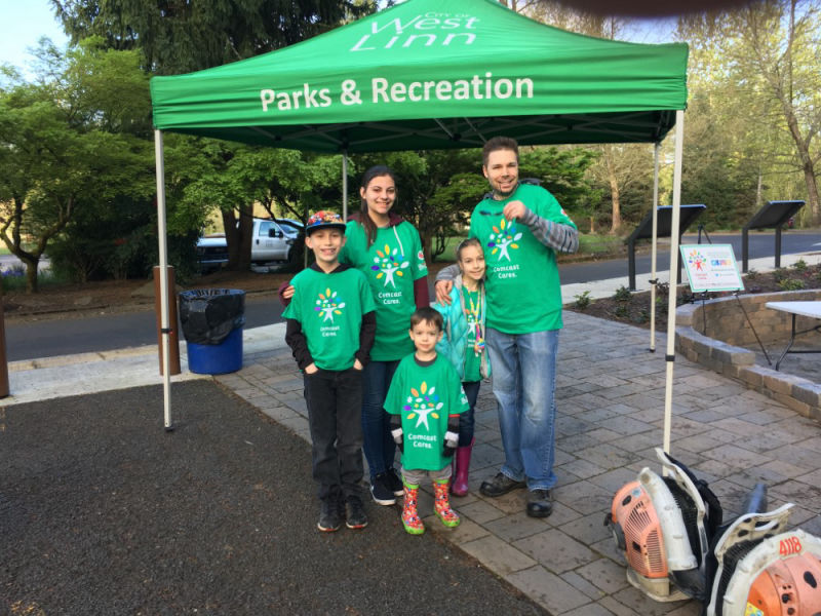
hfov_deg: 61.7
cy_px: 308
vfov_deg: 48.2
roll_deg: +0.4
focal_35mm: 29
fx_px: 688
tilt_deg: -8.2
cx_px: 410
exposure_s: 1/120
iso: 32
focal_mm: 4.15
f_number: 2.2
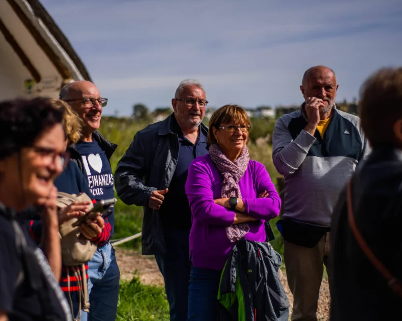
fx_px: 678
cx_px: 194
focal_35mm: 57
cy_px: 162
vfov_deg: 26.7
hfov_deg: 33.0
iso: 160
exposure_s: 1/8000
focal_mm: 50
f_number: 1.8
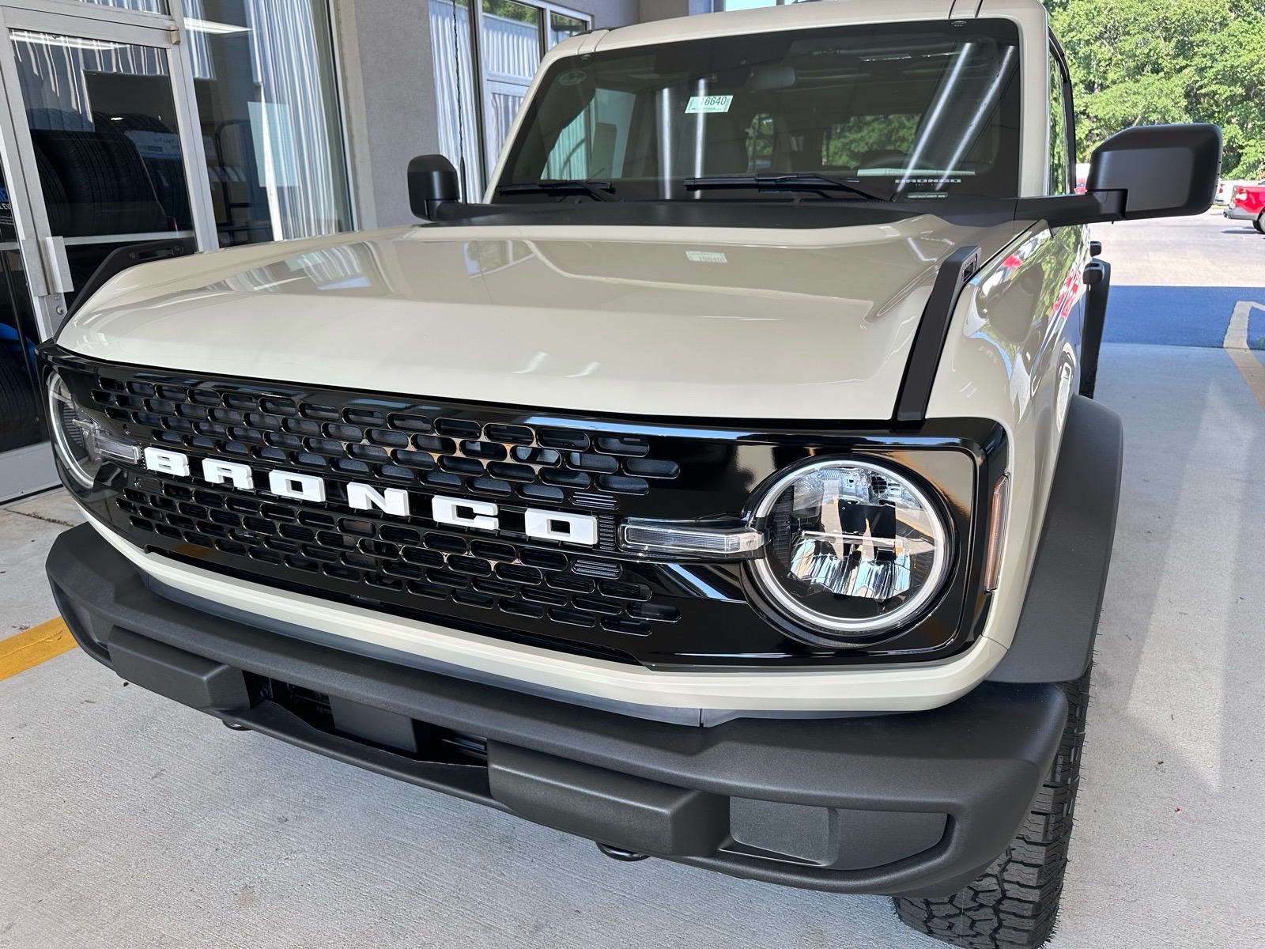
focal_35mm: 24
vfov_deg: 56.8
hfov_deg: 71.6
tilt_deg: -17.7
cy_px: 474
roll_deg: +1.5
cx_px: 632
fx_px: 877
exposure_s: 1/458
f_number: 1.78
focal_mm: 6.86
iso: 80
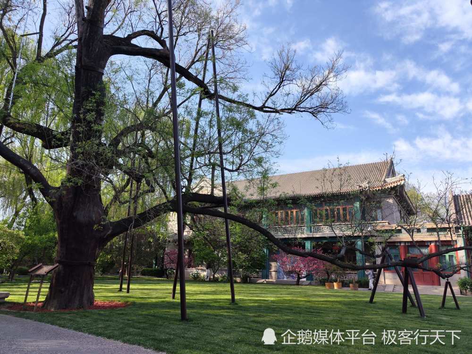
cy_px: 177
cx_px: 236
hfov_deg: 71.6
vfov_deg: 56.8
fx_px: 327
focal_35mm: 24
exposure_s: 1/1282
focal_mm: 6.92
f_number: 1.9
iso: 50
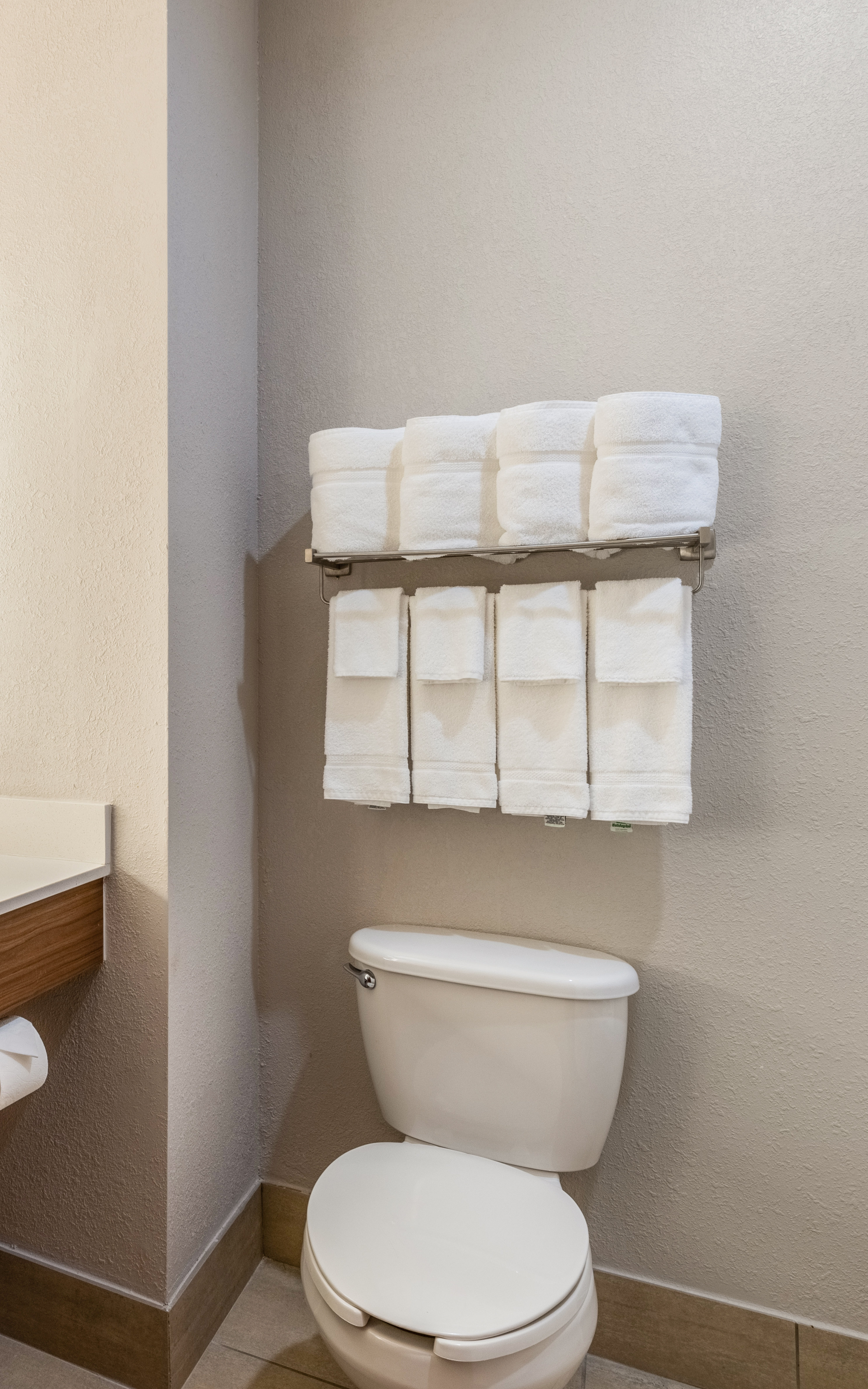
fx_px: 833
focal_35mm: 22
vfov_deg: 79.6
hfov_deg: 41.5
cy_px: 708
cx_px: -125
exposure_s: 1/160
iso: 320
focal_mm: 14
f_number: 11
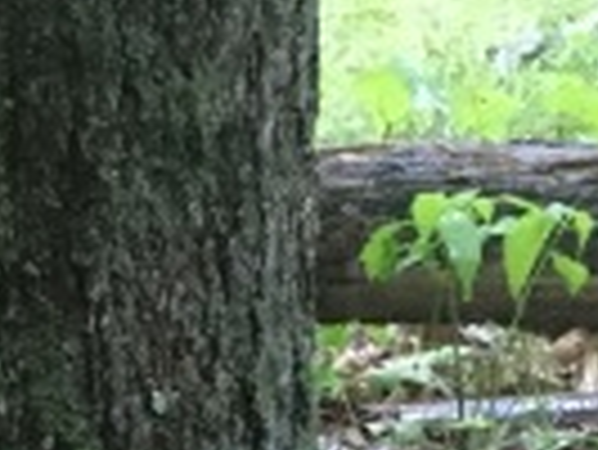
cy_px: 1220
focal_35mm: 174
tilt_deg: -29.3
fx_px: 3009
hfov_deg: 11.3
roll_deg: +3.5
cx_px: 121
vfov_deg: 7.7
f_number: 2.2
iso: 200
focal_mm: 4.15
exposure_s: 1/20
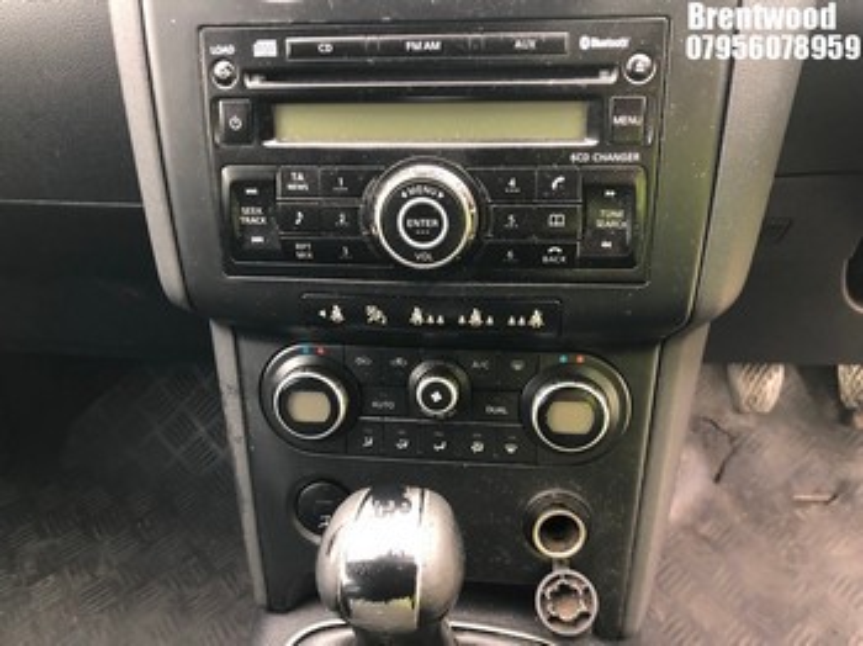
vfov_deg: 49.7
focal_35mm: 28
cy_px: 323
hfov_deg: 63.5
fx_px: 698
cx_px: 432
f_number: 1.8
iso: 80
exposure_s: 1/15
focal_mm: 4
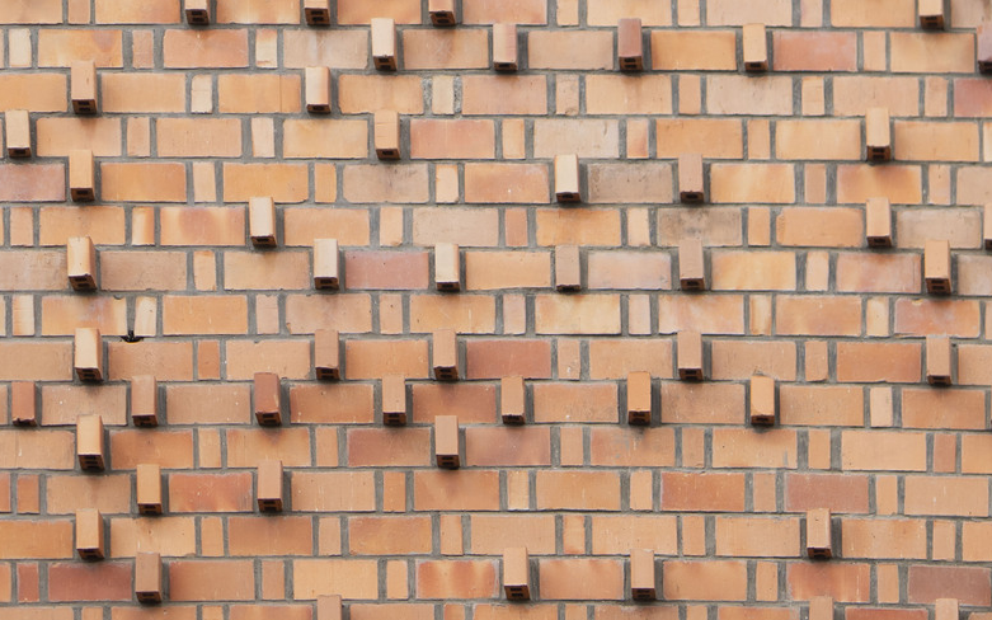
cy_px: -515
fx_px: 11111
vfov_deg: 3.2
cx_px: -9
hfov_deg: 5.1
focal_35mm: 411
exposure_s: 1/2500
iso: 64
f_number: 1.4
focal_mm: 105
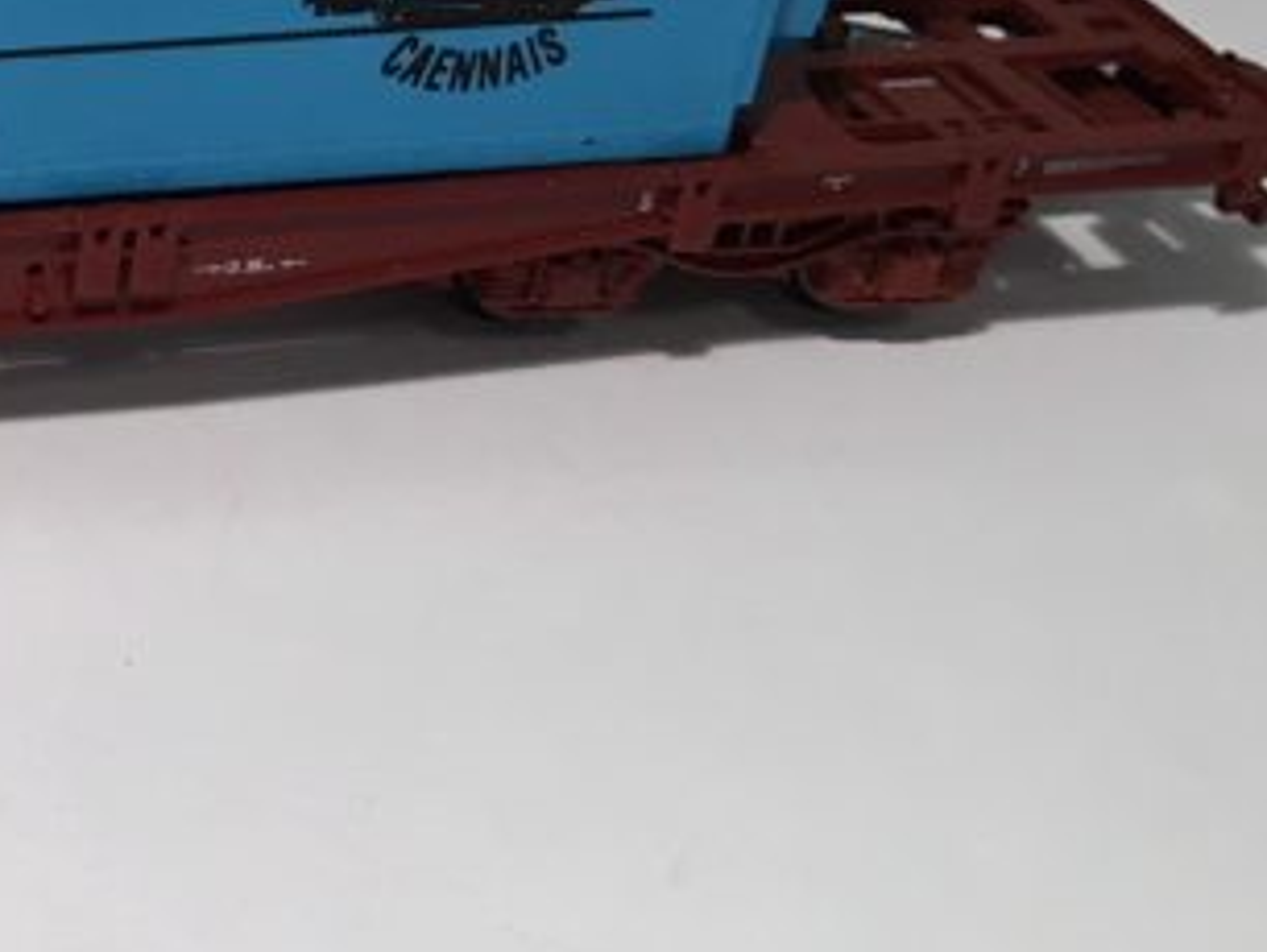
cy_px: 302
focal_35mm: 97
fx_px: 3553
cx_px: -712
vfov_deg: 15.2
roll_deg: -2.2
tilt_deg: -28.8
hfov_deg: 17.8
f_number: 2.2
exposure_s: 1/30
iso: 25
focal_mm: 4.15
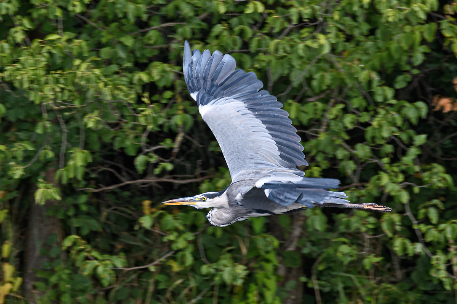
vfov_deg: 1.5
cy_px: 152
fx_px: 11424
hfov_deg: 2.3
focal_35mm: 900
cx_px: 228
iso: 400
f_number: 7.1
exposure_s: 1/640
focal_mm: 600
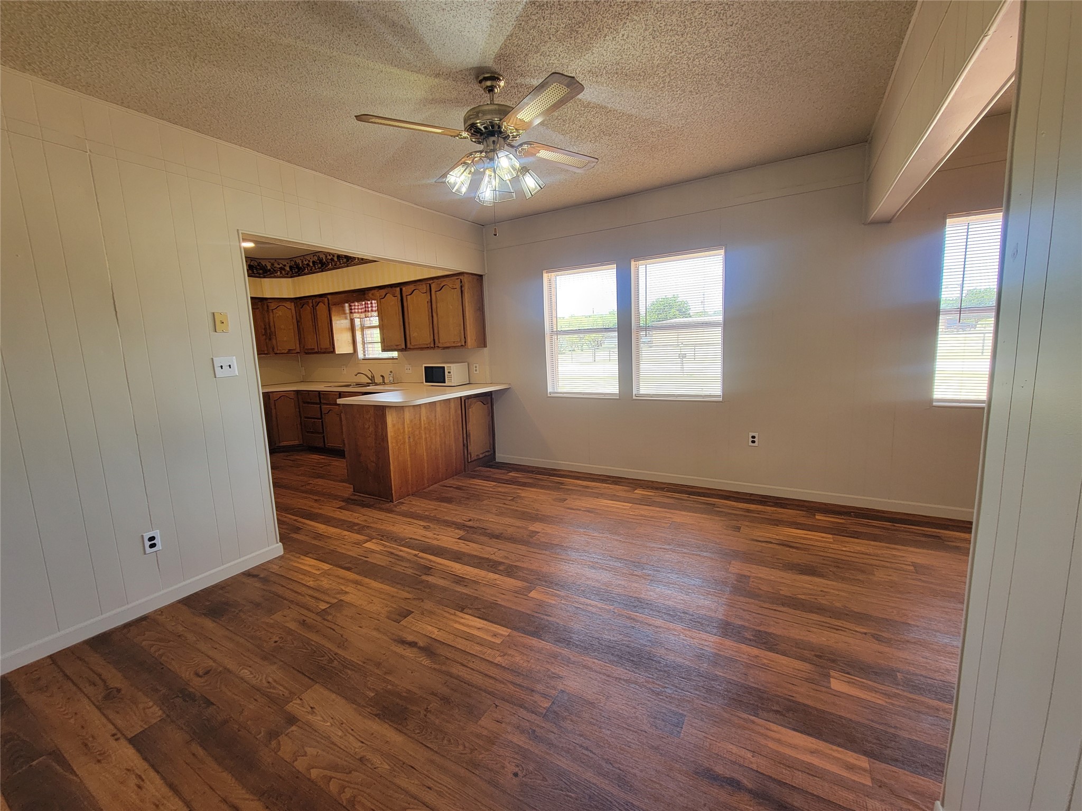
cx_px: 541
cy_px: 406
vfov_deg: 89.9
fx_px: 406
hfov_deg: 106.2
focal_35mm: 13
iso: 100
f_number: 2.2
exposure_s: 1/60
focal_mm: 2.2
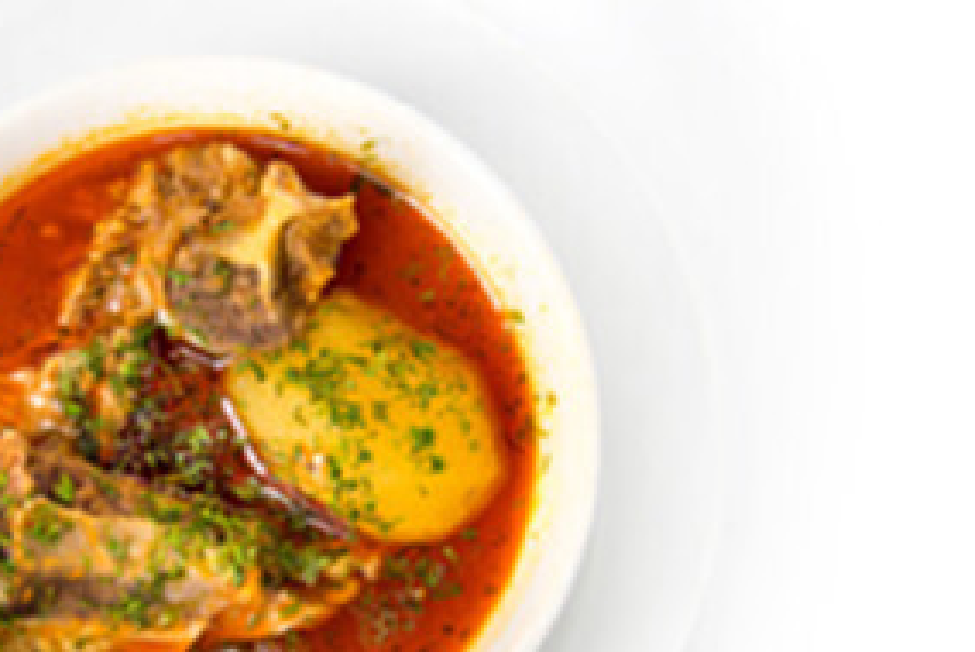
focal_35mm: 74
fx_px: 2006
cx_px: 182
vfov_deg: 18.4
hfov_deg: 26.8
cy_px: 468
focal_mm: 35
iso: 200
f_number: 14
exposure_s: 1/100
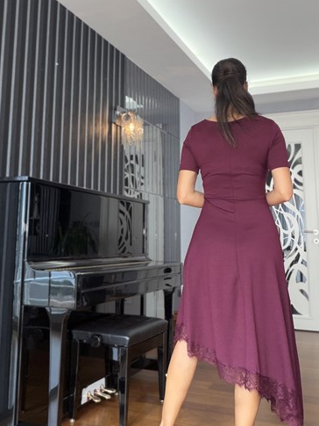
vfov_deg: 55.3
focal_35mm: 33
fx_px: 405
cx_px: 153
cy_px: 231
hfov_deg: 43.0
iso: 64
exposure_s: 1/50
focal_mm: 2.71
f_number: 1.9
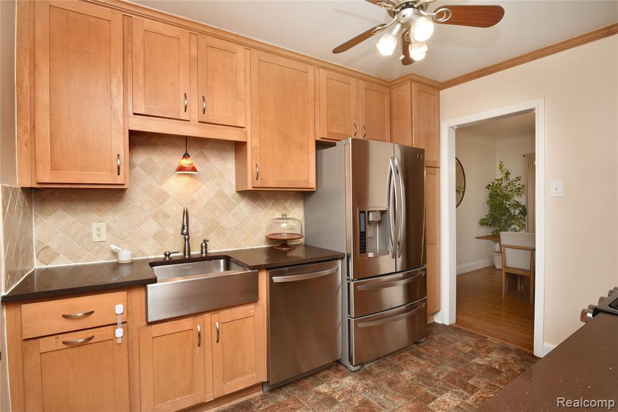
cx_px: 309
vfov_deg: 70.5
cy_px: 206
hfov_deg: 93.3
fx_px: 292
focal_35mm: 17
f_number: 13
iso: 800
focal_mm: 17
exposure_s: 1/60
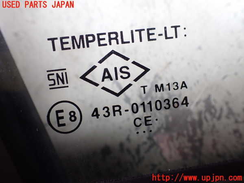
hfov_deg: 60.0
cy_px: 92
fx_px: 211
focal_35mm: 30
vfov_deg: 46.8
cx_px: 122
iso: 100
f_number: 2.3
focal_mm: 5.4
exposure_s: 1/125
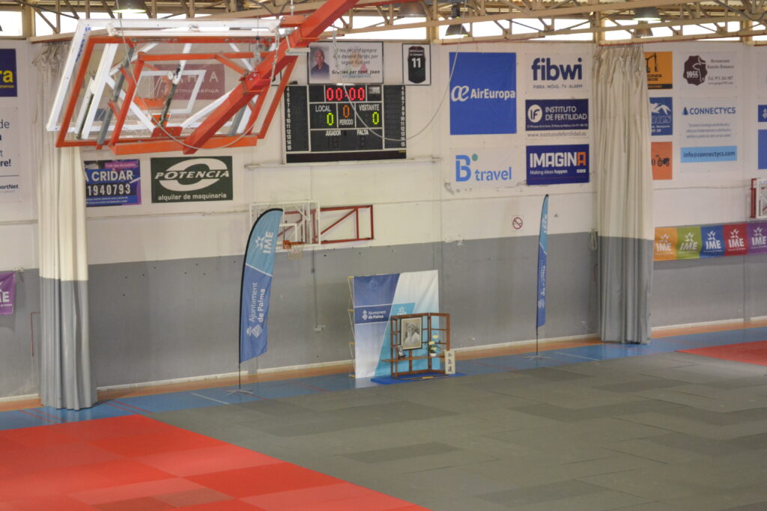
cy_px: 256
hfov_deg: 24.6
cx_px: 384
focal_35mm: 82
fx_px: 1758
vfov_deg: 16.6
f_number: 5.6
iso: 2200
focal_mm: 55
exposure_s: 1/60
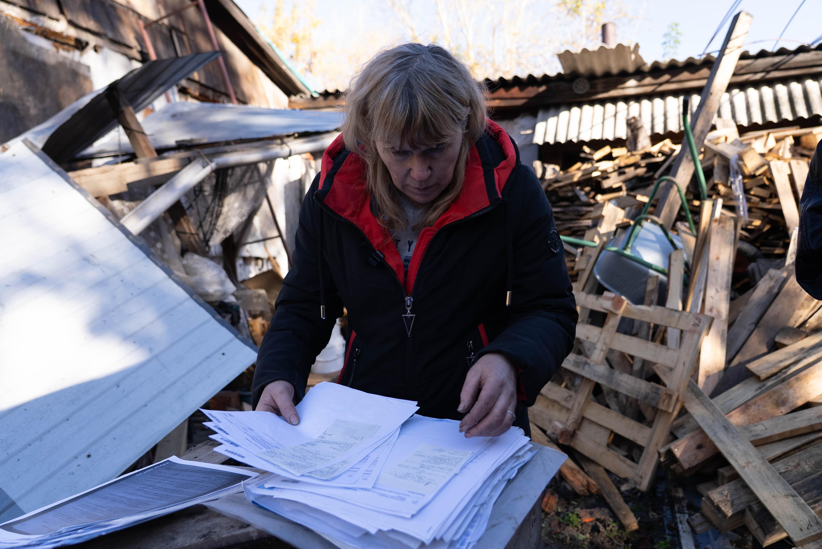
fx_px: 594
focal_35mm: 26
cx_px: 411
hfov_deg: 69.4
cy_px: 274
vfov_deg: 49.6
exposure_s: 1/800
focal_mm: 26
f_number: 4
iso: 500
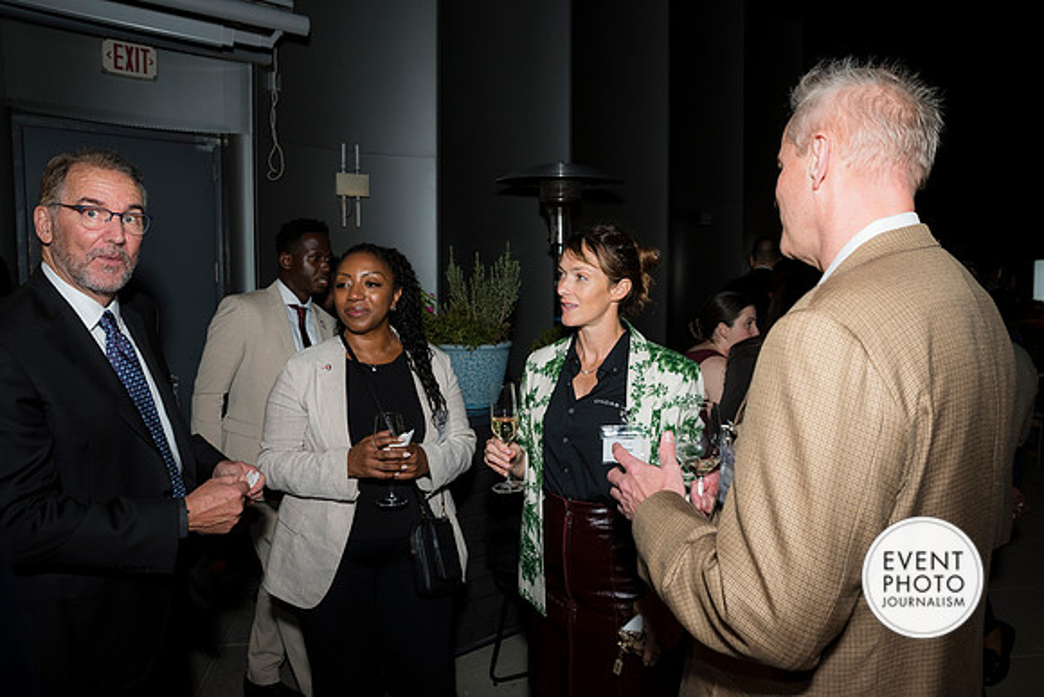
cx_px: 522
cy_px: 348
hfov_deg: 73.7
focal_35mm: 24
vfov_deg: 53.2
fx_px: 696
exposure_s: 1/125
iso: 800
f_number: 5.6
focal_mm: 24
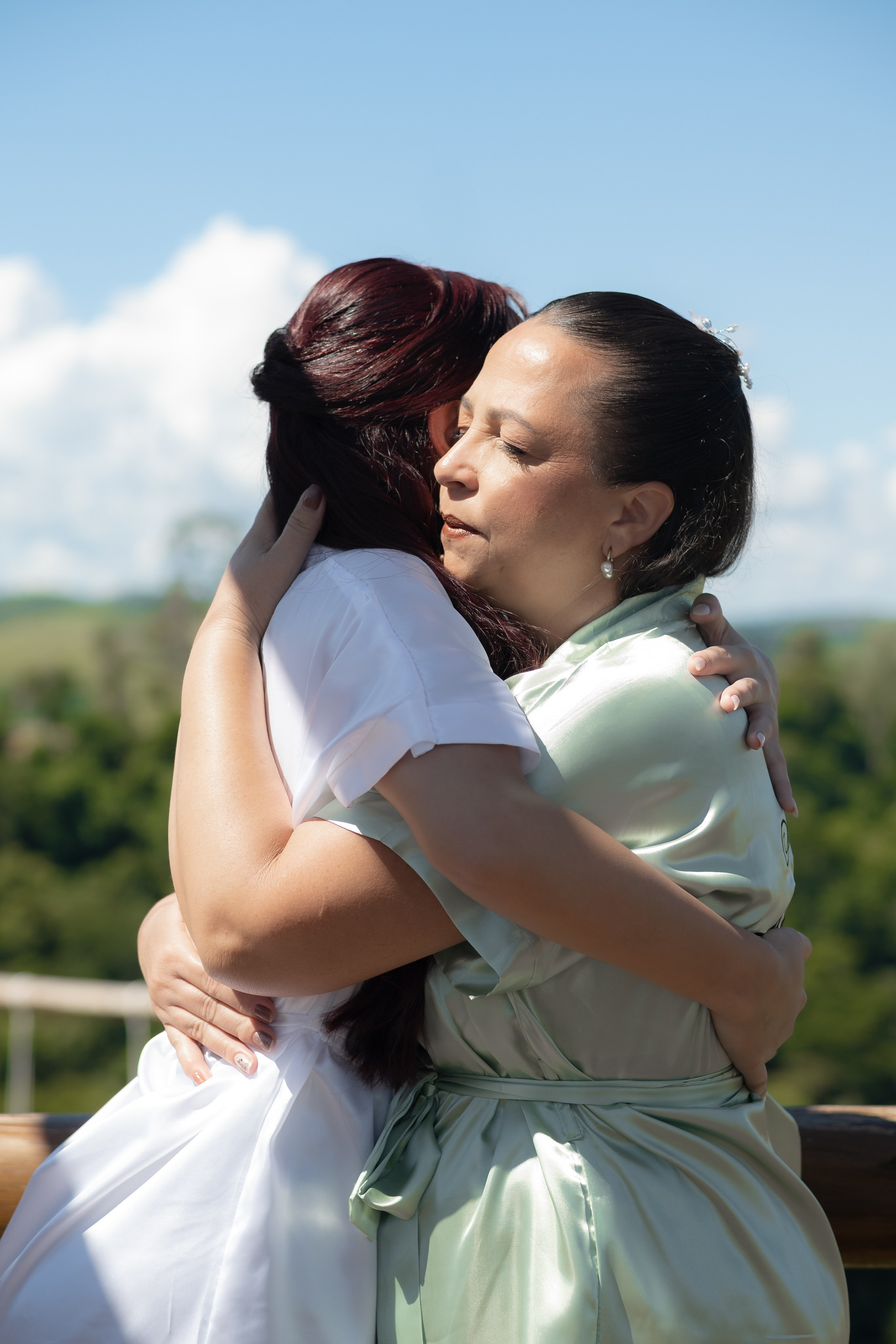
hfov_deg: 16.3
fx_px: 3136
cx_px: 448
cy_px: 672
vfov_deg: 24.2
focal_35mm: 84
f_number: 2.5
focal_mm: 56
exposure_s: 1/2000
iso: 160
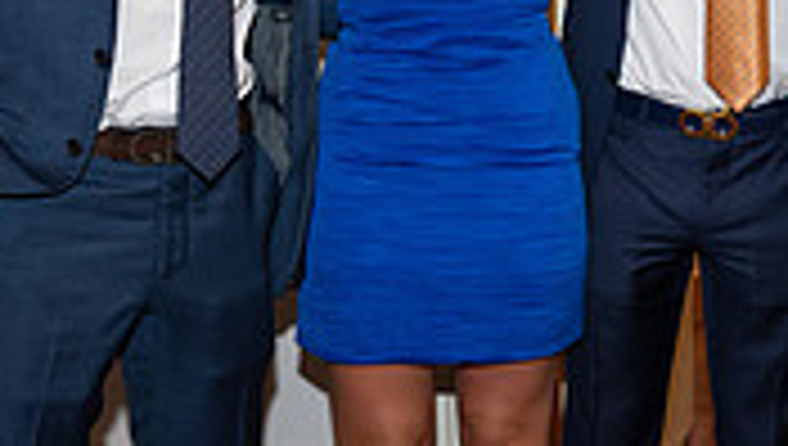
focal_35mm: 97
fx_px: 2030
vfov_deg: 12.4
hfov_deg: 20.9
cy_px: 34
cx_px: 878
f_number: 5.6
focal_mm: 28
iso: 800
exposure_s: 1/100
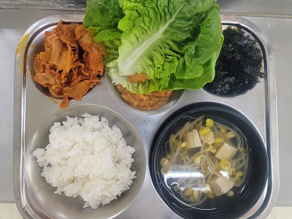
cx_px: 148
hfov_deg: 67.3
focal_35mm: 26
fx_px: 219
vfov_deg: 53.0
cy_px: 112
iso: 160
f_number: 1.8
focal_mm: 7
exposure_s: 1/50
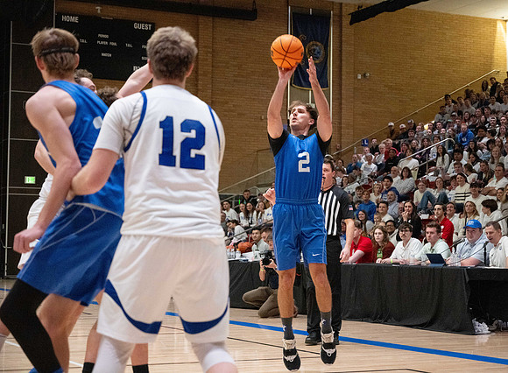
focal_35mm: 75
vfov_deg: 19.4
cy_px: 186
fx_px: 1089
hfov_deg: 26.3
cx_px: 280
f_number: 4
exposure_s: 1/500
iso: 8000
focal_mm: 70
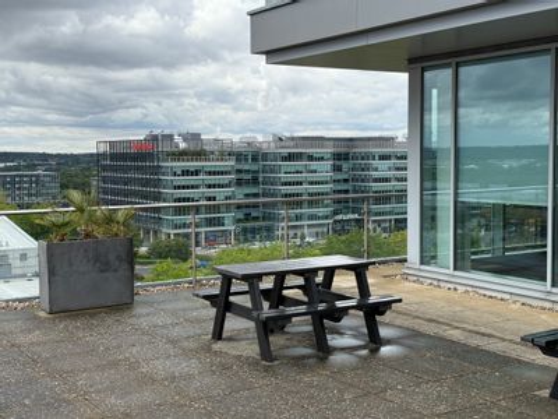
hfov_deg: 39.7
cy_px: 210
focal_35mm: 48
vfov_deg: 30.3
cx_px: 279
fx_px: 774
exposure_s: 1/3226
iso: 64
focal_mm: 6.76
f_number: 1.78
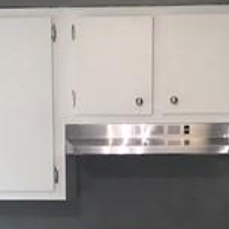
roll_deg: +0.6
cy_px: 365
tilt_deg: -8.8
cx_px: 144
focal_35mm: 166
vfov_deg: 10.1
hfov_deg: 10.5
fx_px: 1242
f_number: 1.8
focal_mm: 3.99
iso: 32
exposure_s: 1/30
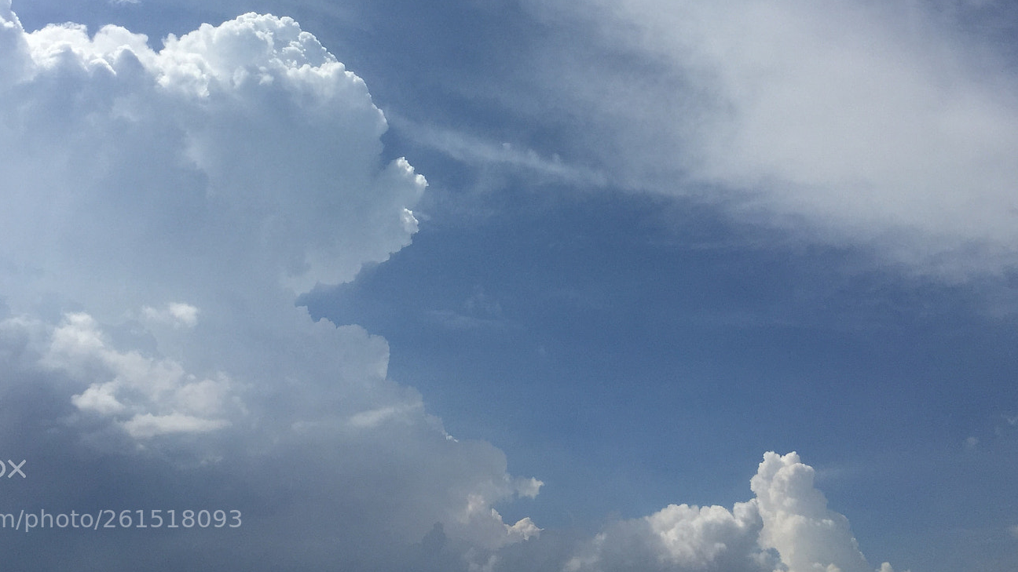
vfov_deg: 29.7
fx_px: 1053
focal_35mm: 39
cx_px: 460
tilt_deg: +30.5
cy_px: 110
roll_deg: -4.6
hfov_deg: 51.5
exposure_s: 1/7937
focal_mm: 4.15
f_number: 2.2
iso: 32
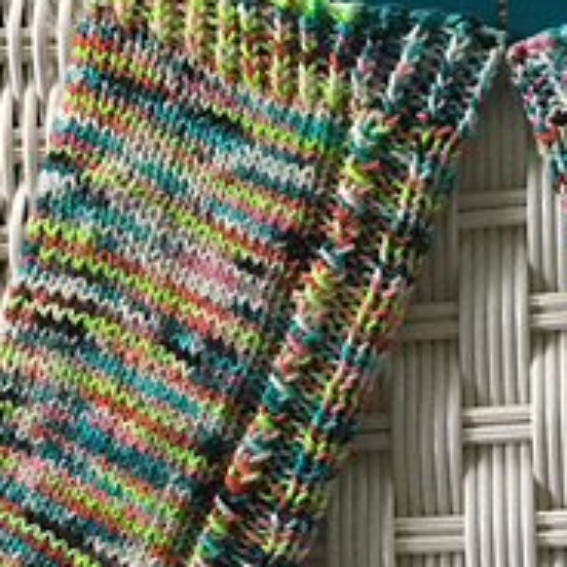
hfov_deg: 19.2
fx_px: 1649
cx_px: 508
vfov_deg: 18.9
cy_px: 576
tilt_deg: -85.4
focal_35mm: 89
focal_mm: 4.15
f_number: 2.2
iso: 200
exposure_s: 1/17
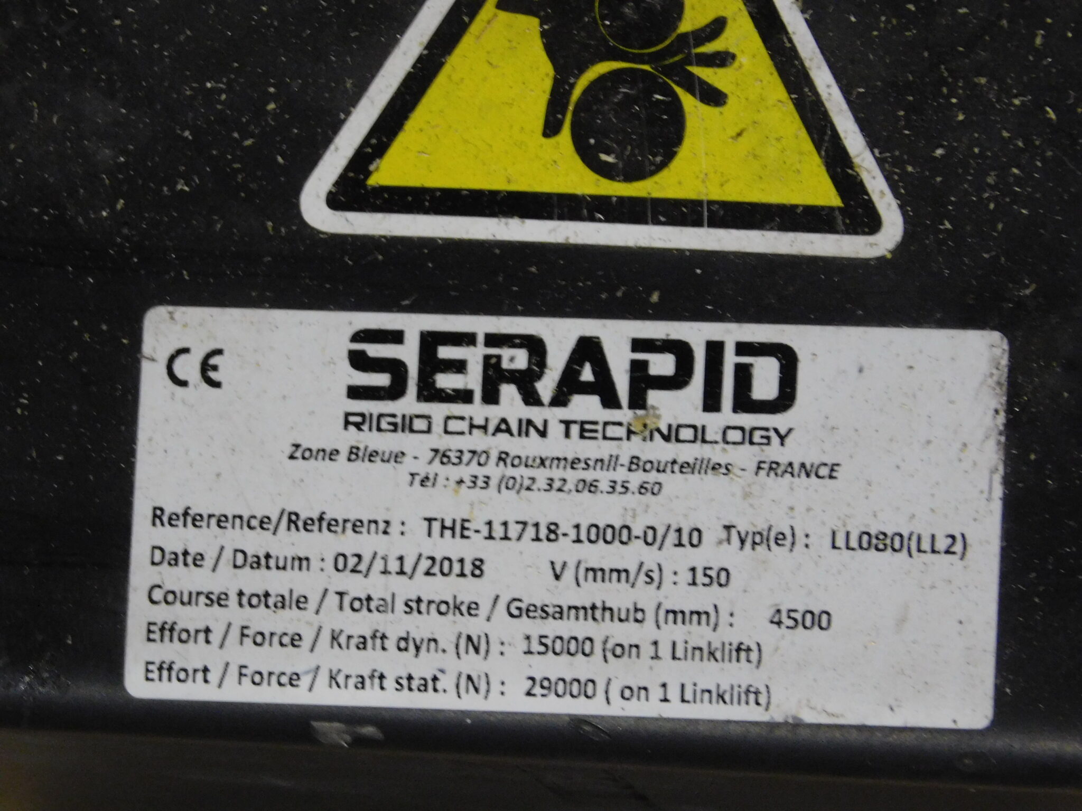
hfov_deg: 7.4
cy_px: 406
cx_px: 541
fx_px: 8314
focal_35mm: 266
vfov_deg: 5.6
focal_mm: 47.2
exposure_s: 1/20
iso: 800
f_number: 5.7
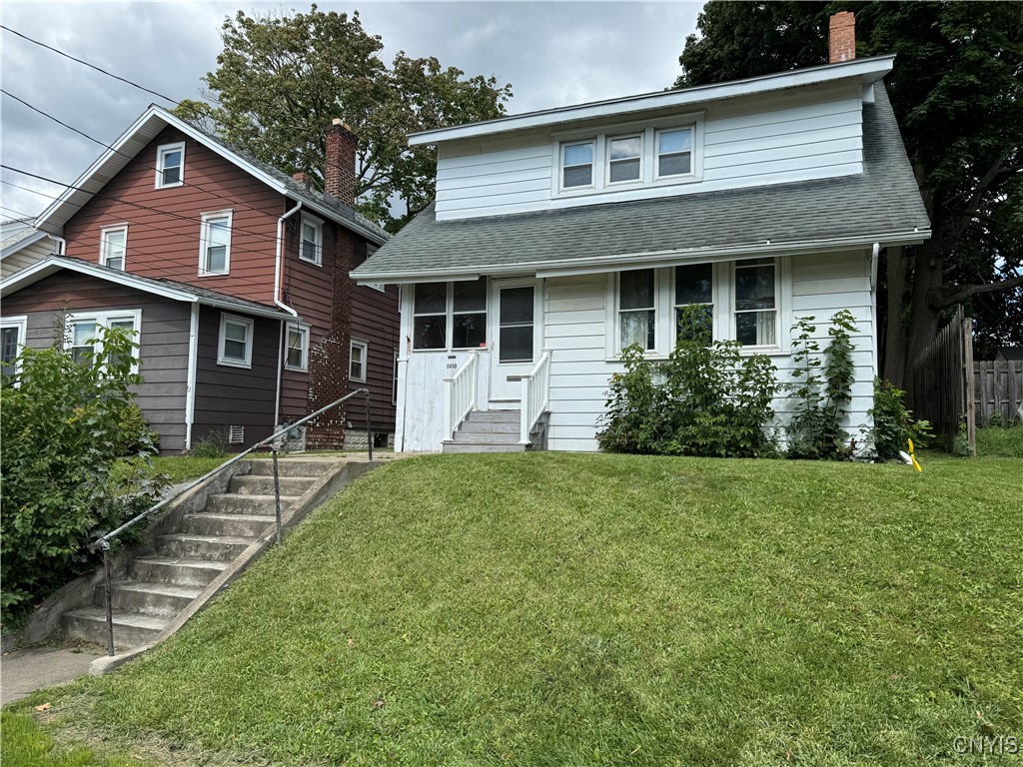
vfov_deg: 56.8
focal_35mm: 24
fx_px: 709
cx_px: 512
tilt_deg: +4.3
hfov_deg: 71.6
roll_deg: -1.0
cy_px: 384
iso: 80
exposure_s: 1/2710
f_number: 1.78
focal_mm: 6.76
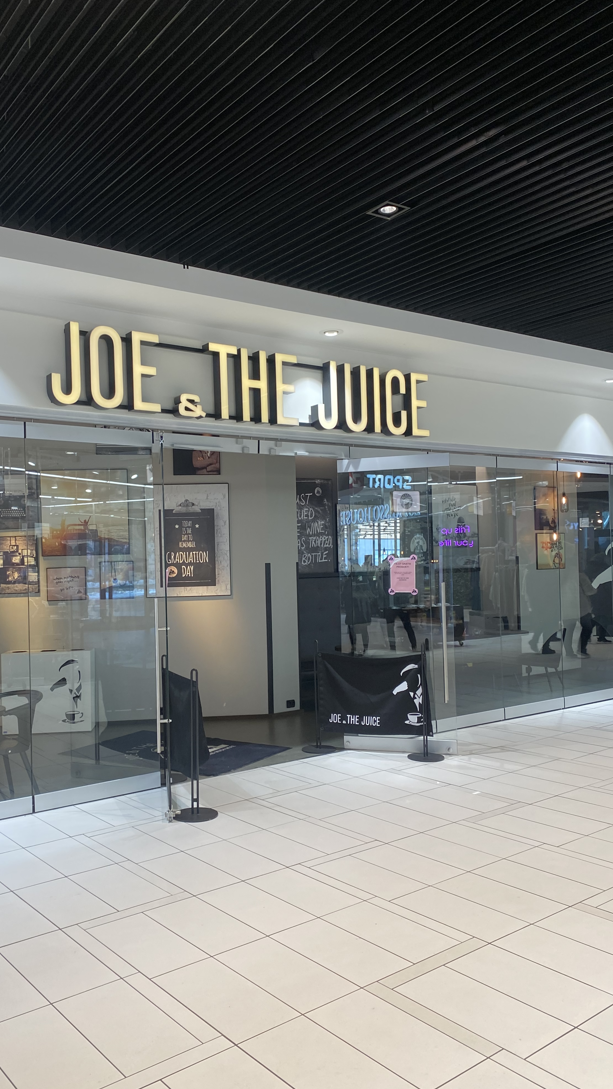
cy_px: 546
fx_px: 838
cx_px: 258
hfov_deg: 40.1
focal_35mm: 29
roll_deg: +0.5
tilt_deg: +3.2
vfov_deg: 66.1
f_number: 1.8
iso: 80
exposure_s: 1/100
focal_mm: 4.25
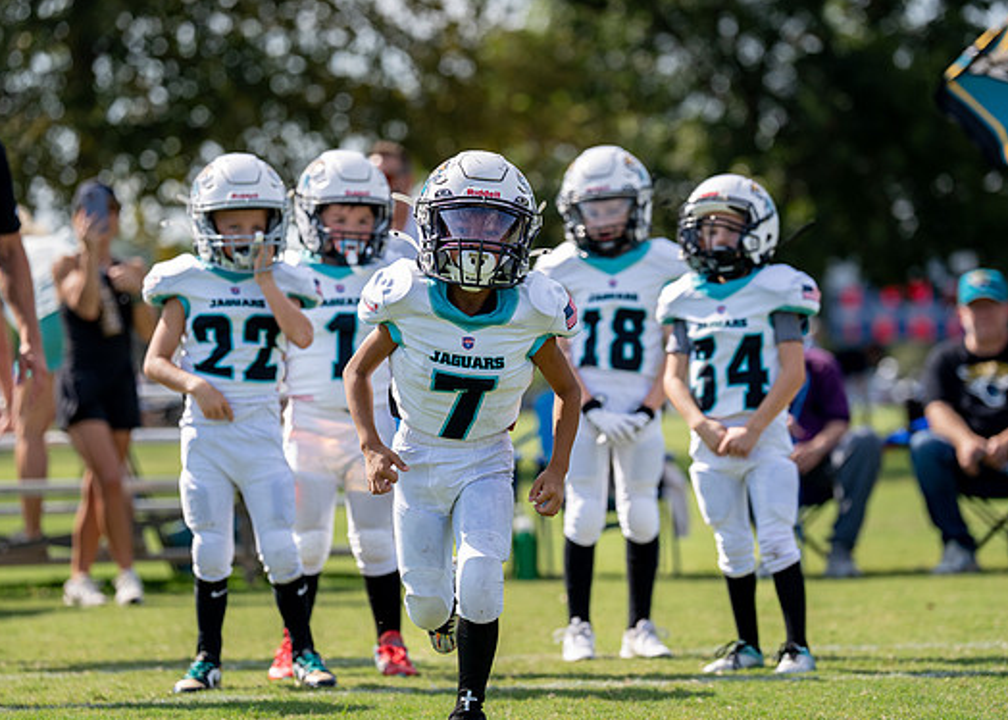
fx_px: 4894
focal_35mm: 171
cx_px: 483
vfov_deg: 8.4
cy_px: 351
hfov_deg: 11.8
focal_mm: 137
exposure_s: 1/2500
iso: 200
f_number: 2.8
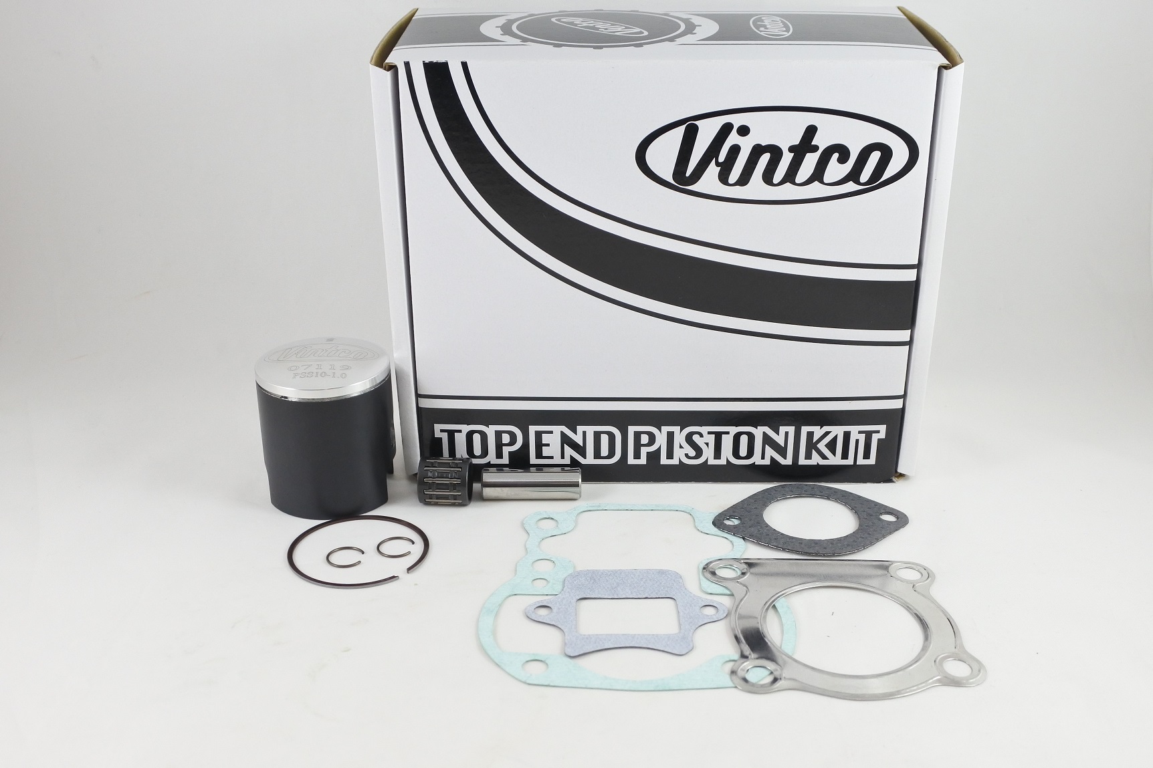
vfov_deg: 38.9
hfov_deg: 55.8
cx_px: 576
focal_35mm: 34
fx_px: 1089
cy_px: 384
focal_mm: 12.6
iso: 450
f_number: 3.8
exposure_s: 1/125
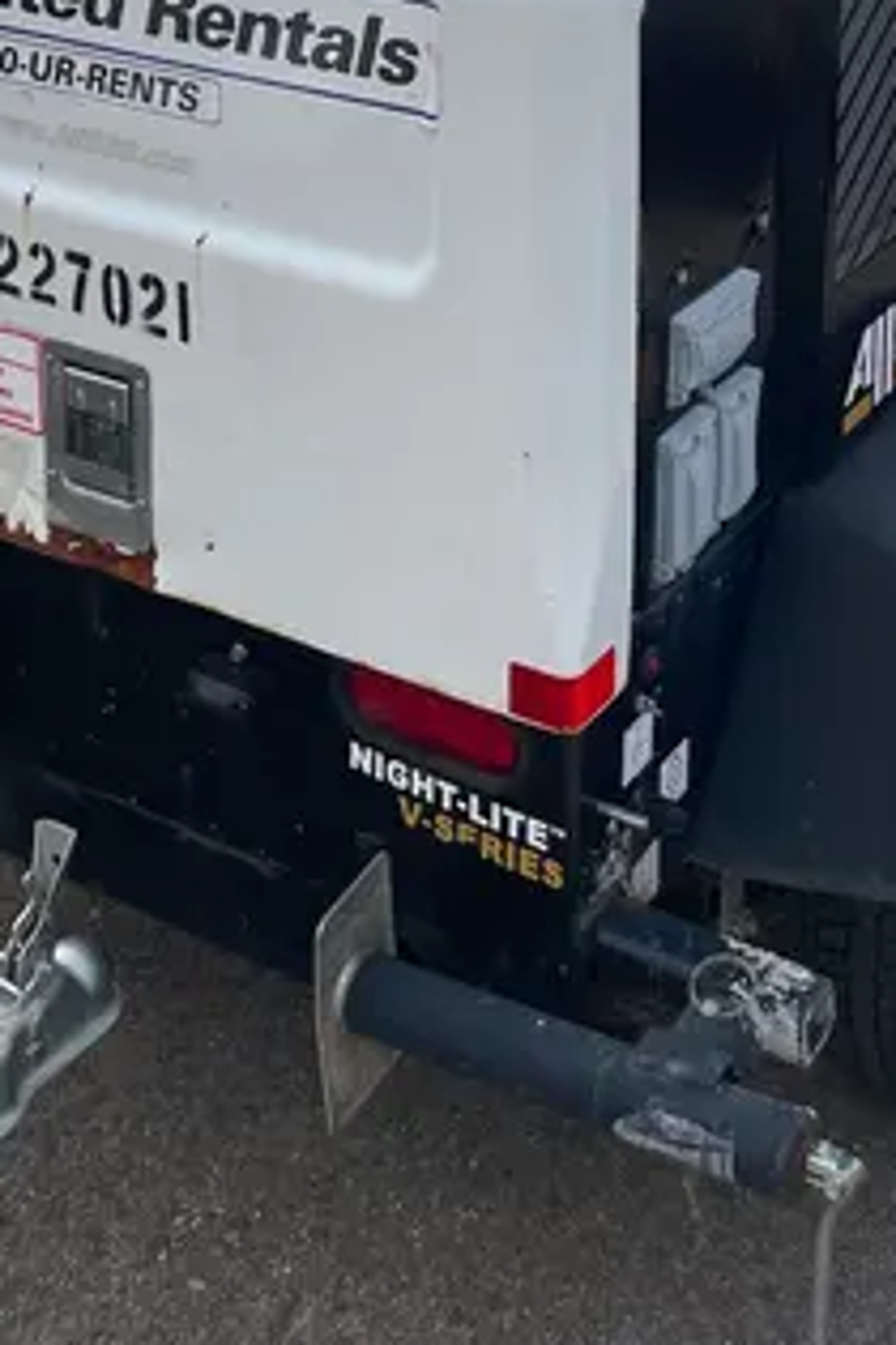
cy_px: -169
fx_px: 2352
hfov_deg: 21.3
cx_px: 695
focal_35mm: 63
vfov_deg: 28.6
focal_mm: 4.2
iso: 32
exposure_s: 1/2398
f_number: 1.6
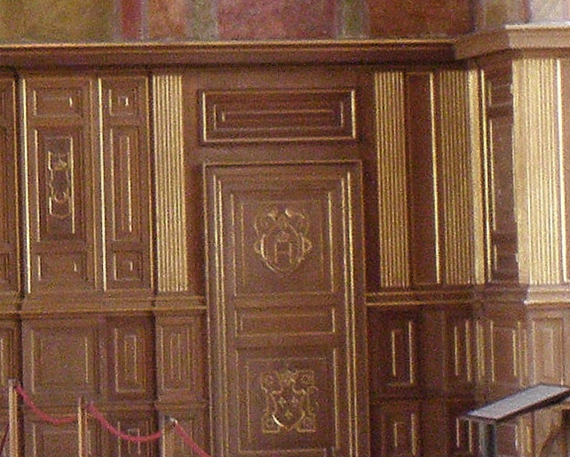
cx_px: -146
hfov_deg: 10.1
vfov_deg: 8.3
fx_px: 3156
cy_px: 169
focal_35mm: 187
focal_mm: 5.52
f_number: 3
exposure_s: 1/8
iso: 160
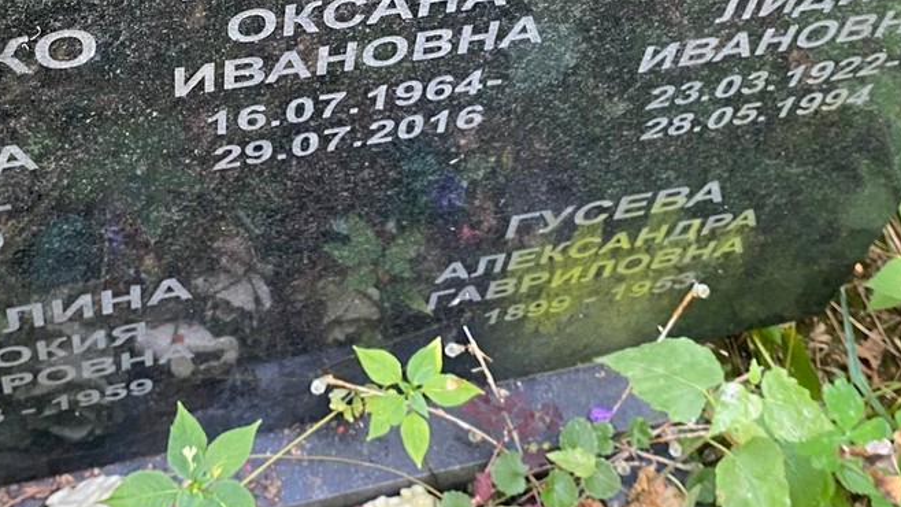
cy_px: -11
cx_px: 381
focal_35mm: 62
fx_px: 1481
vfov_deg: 18.8
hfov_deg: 33.8
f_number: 1.8
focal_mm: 4.25
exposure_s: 1/62
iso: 125
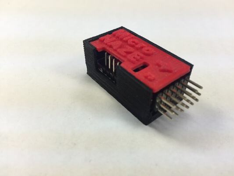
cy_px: 88
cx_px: 117
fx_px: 196
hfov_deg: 61.6
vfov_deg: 48.2
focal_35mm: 29
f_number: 2.2
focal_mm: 4.15
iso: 64
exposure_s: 1/17
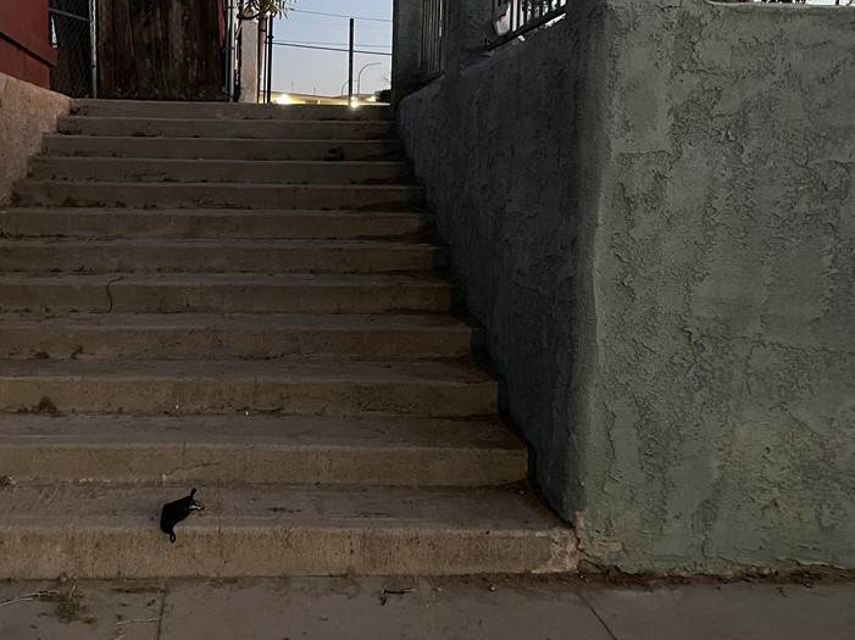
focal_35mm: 38
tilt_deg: -3.9
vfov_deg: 37.5
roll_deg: -1.3
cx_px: 254
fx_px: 938
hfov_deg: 47.8
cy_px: 246
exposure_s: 1/24
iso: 1000
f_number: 1.6
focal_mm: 5.1
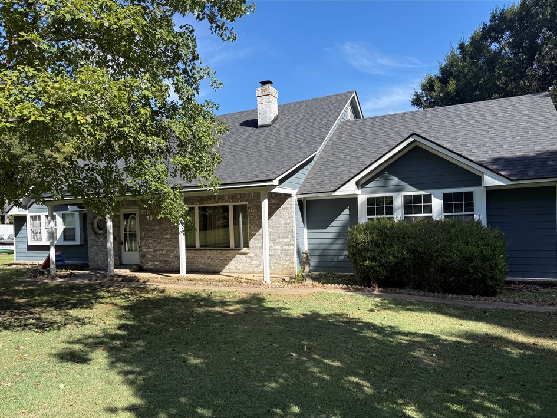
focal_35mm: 26
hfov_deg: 67.2
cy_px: 226
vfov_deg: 53.0
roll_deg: +1.8
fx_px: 418
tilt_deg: -1.4
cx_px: 261
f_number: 1.78
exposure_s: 1/2053
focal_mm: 6.76
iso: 80
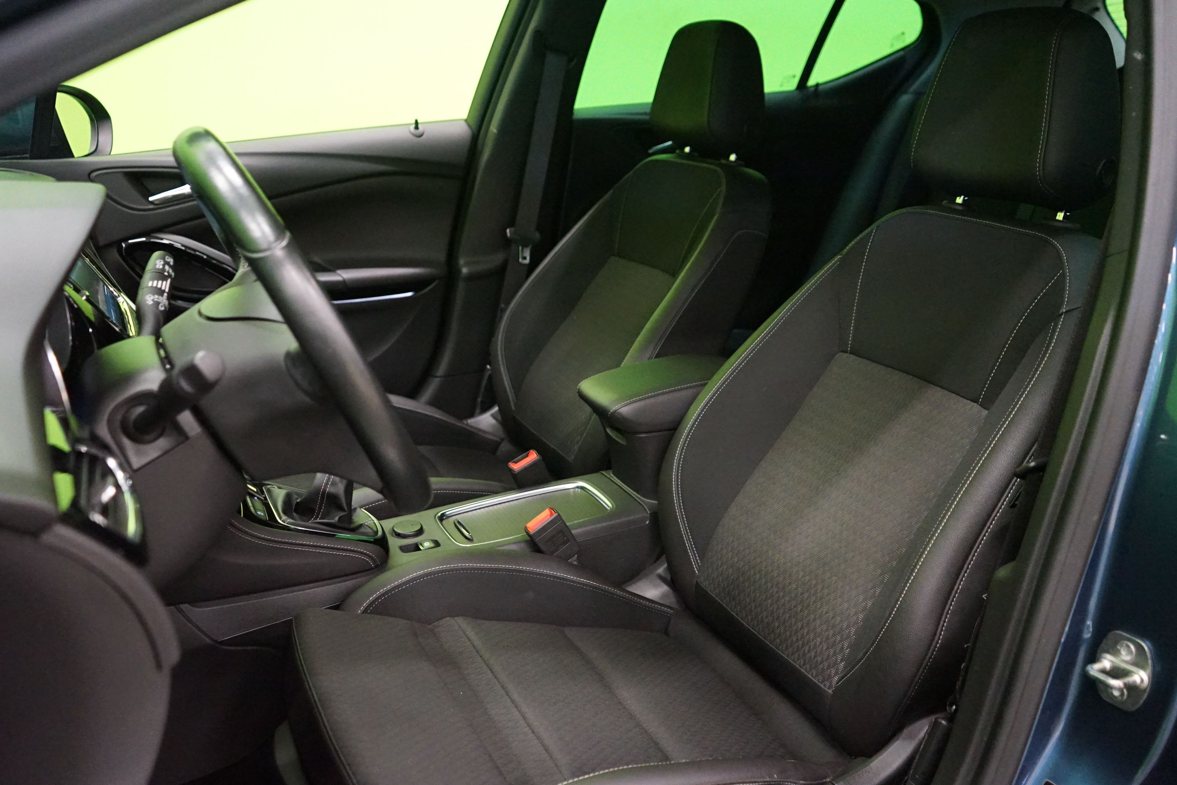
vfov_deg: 43.6
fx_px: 981
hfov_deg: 61.9
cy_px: 407
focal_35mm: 30
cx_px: 583
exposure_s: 1/30
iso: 6400
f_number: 3.5
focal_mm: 28
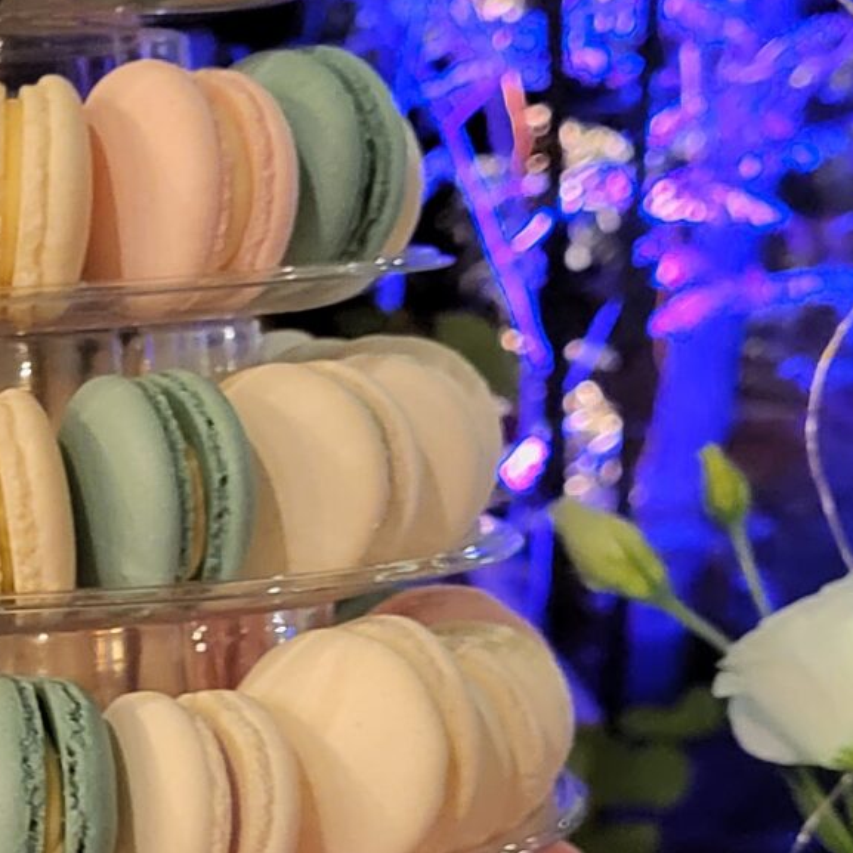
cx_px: -176
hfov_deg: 16.4
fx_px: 2844
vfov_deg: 16.4
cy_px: 1020
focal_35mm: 102
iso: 640
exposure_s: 1/40
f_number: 1.8
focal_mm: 5.4
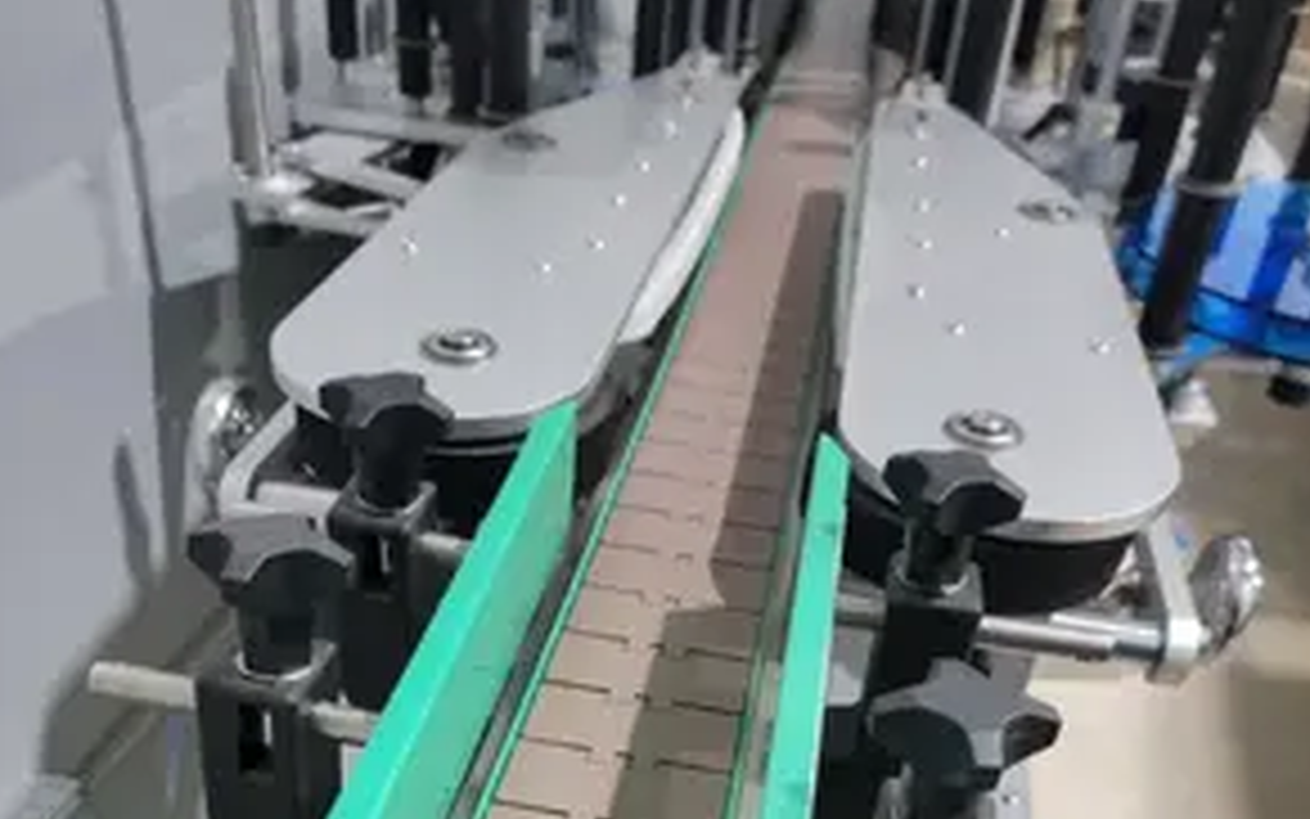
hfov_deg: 55.3
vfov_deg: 34.1
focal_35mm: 35
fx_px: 1250
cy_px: 752
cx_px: 662
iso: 500
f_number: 1.8
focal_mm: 6.7
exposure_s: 1/40
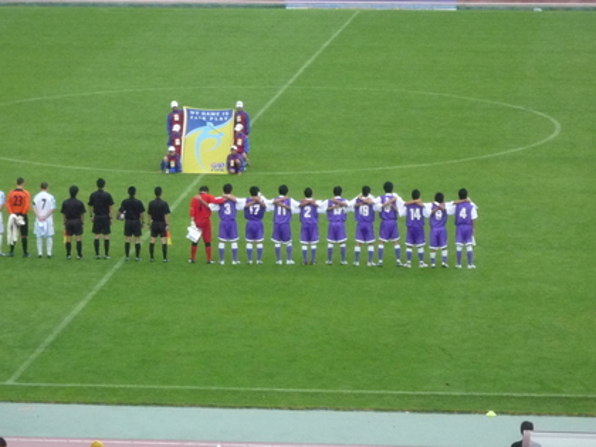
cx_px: 298
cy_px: 224
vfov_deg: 8.2
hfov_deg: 11.0
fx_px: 3099
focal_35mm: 180
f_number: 5.6
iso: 400
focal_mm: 17.6
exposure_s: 1/250
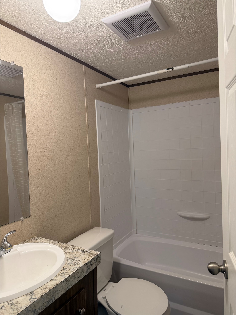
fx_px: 218
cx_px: 118
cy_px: 158
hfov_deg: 56.8
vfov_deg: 71.6
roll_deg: +2.3
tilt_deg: -2.2
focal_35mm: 24
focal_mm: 6.76
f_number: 1.78
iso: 160
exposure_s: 1/60
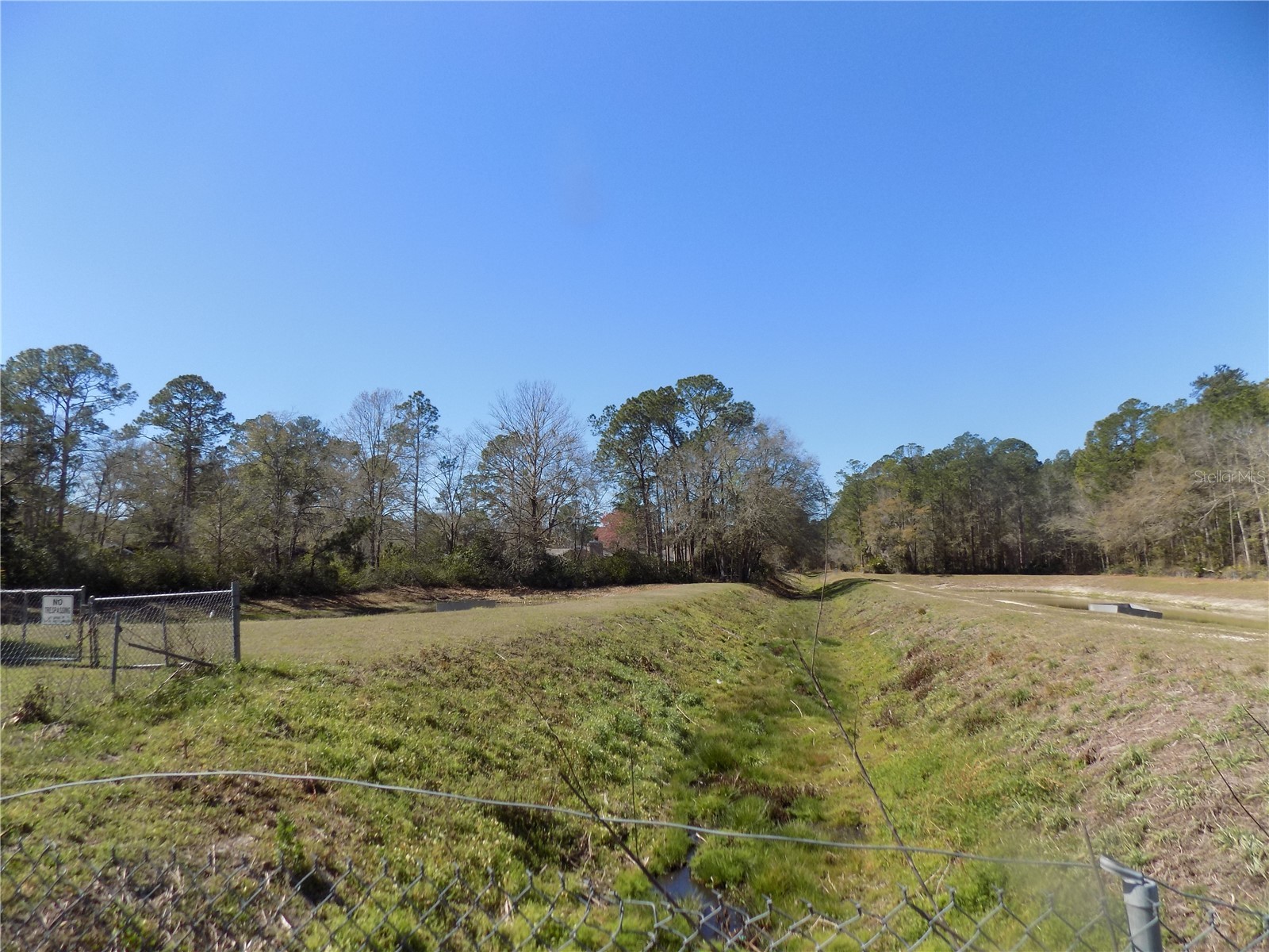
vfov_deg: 58.9
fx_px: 843
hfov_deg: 73.9
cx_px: 634
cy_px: 476
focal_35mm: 23
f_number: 3.1
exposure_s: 1/1000
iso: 80
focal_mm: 4
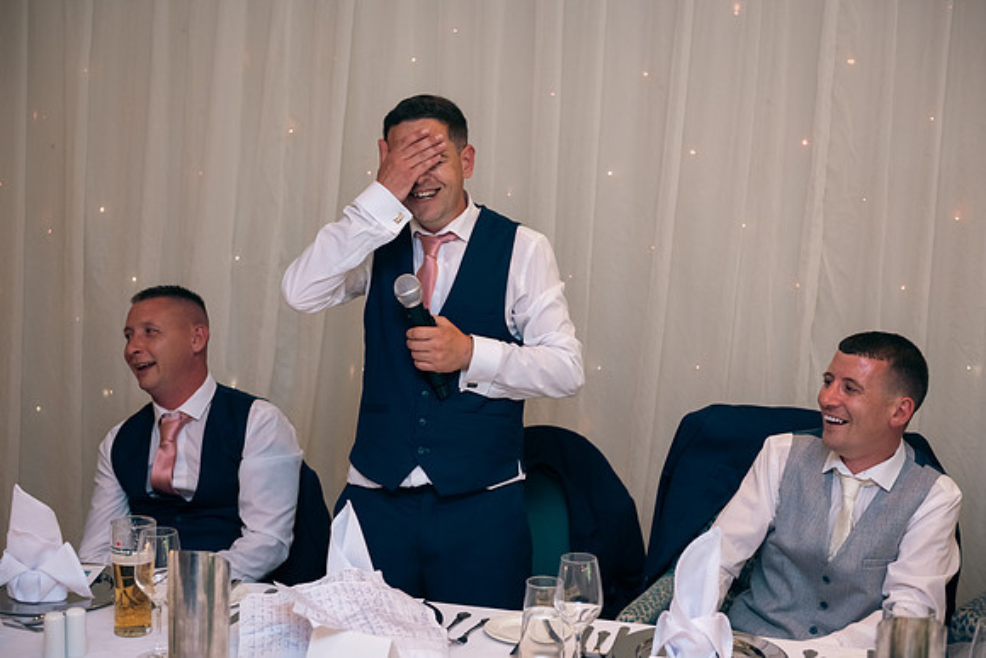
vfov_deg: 23.4
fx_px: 1589
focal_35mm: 58
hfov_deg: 34.5
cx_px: 493
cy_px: 329
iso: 800
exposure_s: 1/160
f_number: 3.5
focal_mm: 58
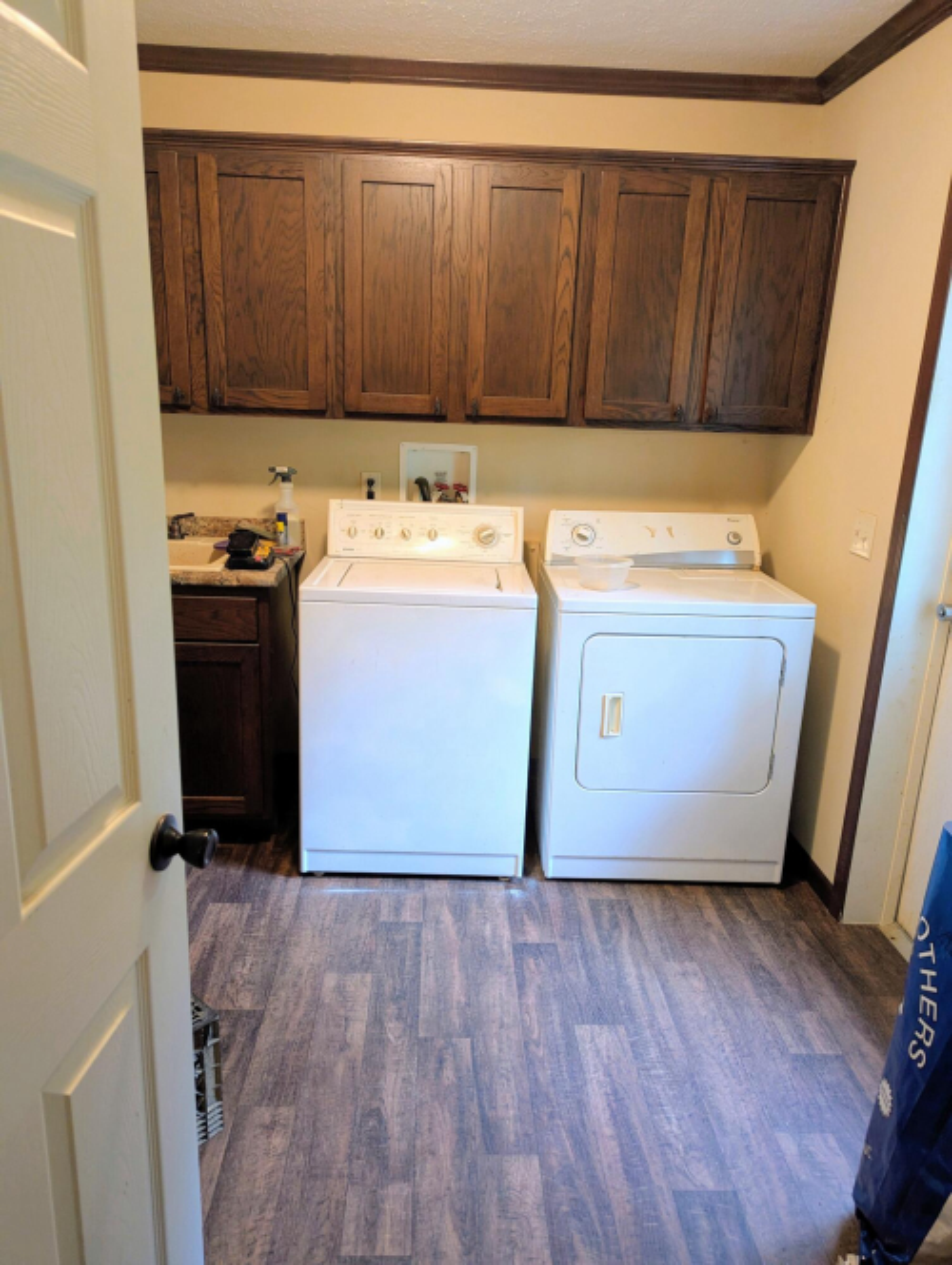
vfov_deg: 71.5
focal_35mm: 24
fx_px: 878
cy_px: 632
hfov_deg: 56.9
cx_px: 476
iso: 229
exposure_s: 1/24
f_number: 1.85
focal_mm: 6.81
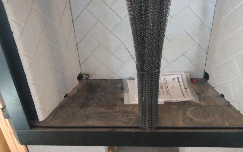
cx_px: 126
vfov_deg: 54.6
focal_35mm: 22
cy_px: 61
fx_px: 146
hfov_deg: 79.6
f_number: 2
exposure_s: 1/17
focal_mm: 3.54
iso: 1484
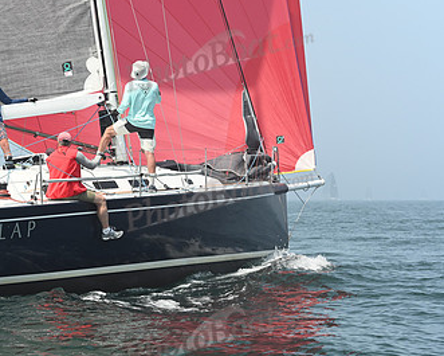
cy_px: 146
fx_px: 1512
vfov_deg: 13.4
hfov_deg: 16.5
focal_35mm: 115
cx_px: 56
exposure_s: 1/1250
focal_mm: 70
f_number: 6.3
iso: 320
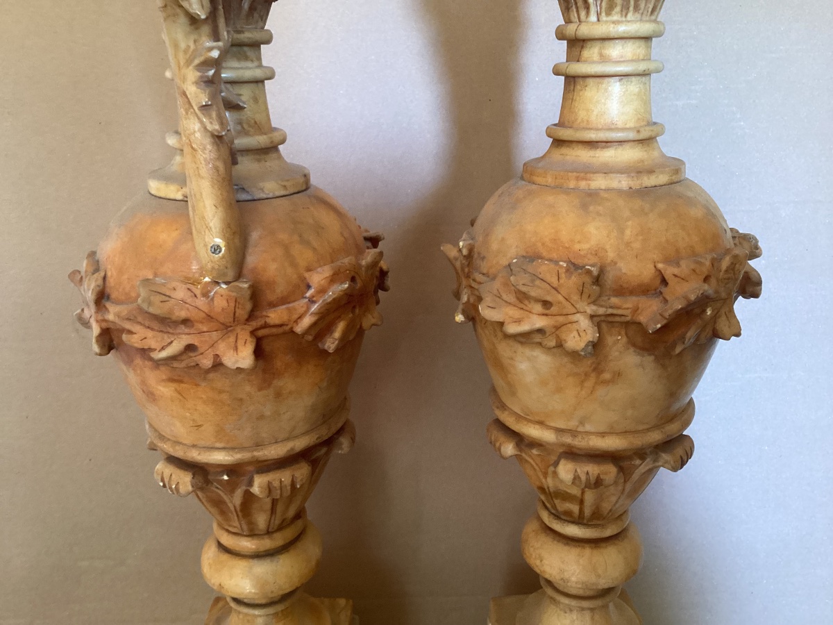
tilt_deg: -18.2
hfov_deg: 58.4
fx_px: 746
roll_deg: -1.5
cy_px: 312
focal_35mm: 31
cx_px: 416
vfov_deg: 45.4
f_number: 2.4
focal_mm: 3.3
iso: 320
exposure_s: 1/33
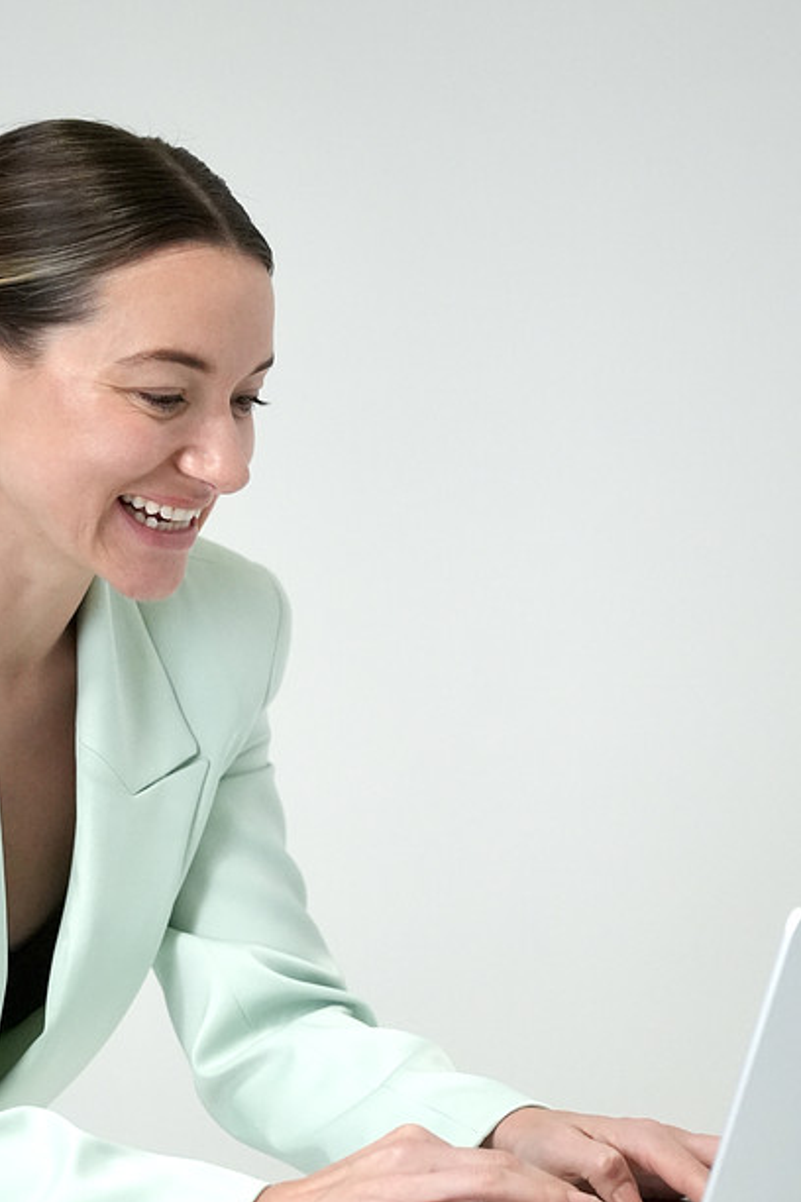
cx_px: 236
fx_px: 3377
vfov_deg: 20.1
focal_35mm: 101
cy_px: 829
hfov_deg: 13.5
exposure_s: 1/1250
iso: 4000
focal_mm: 51.6
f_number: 2.8
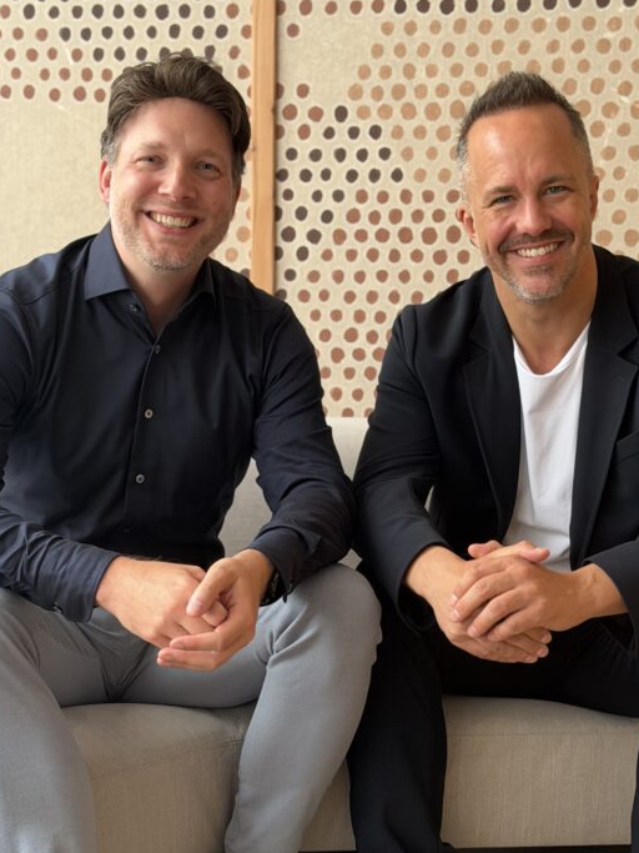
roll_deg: -0.9
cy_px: 543
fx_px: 1773
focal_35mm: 72
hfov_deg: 20.4
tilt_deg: -8.0
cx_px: 312
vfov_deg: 26.9
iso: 80
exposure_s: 1/50
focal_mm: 6.76
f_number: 1.78
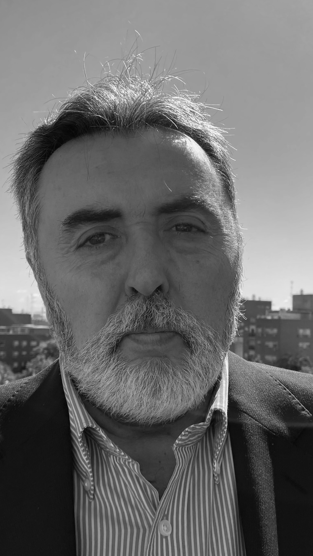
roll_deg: -0.6
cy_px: 319
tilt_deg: +1.3
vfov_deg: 48.2
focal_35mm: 42
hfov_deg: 28.3
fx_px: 620
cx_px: 147
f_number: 1.8
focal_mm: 4.25
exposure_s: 1/2513
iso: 32
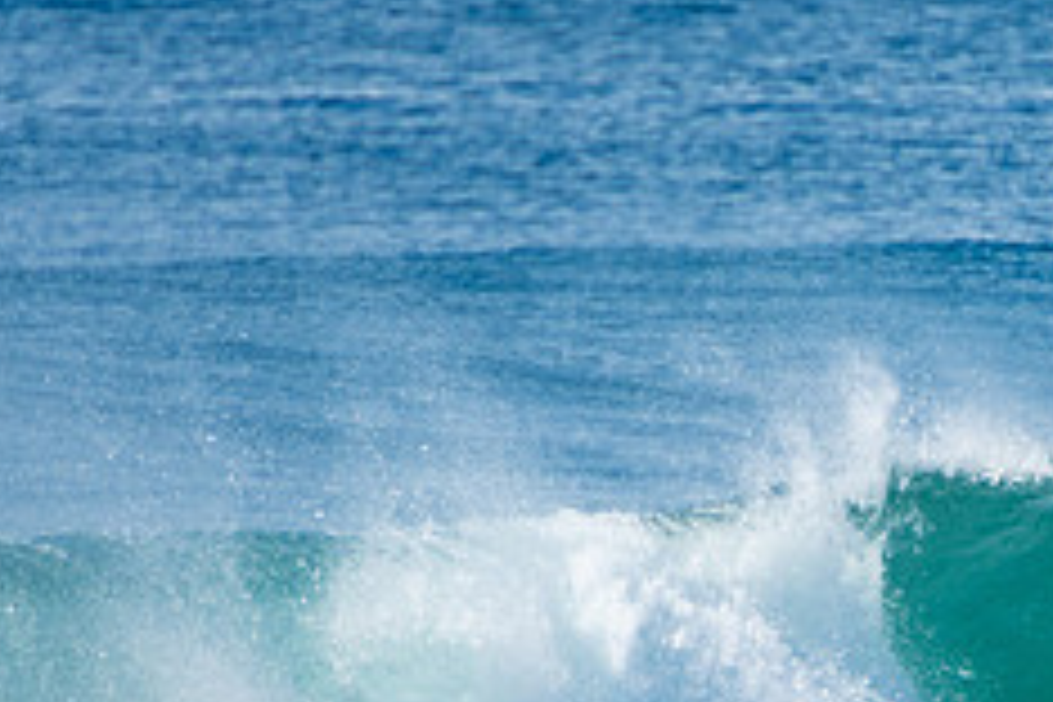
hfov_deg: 1.4
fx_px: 43579
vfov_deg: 0.9
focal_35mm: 1490
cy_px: 790
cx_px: 1161
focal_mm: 400
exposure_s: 1/1250
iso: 280
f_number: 5.6
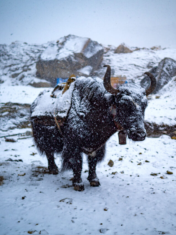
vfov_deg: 45.8
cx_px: 99
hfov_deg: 35.1
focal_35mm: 41
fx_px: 278
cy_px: 114
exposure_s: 1/2000
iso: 200
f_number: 1.8
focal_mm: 17
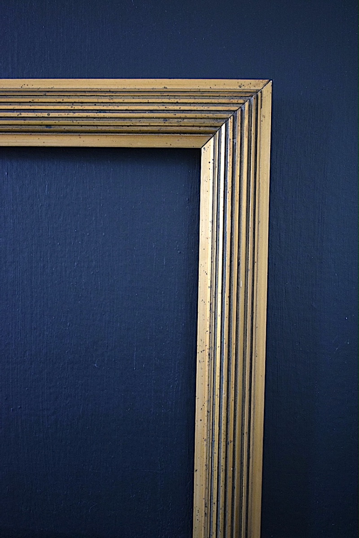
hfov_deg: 29.9
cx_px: 180
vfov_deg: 43.6
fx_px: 673
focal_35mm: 45
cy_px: 269
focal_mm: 30
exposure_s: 1/30
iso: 3200
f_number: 4.2
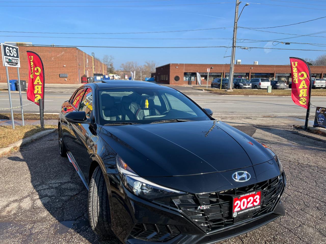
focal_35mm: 26
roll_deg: +0.3
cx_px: 163
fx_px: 245
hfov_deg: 67.3
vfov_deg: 53.1
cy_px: 122
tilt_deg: -9.5
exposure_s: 1/2353
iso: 50
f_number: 1.5
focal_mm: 5.7
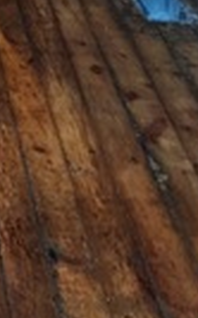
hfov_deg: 9.1
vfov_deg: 16.1
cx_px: -358
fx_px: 1054
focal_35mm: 122
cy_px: -114
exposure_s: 1/24
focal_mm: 6.4
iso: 640
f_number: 1.8
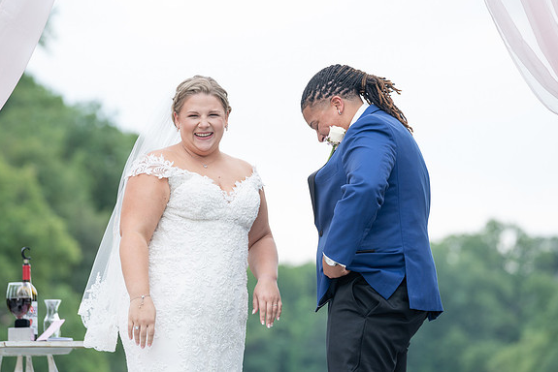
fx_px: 2946
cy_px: 194
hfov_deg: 10.8
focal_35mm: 190
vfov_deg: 7.2
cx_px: 281
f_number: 4
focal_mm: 167
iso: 160
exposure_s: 1/200
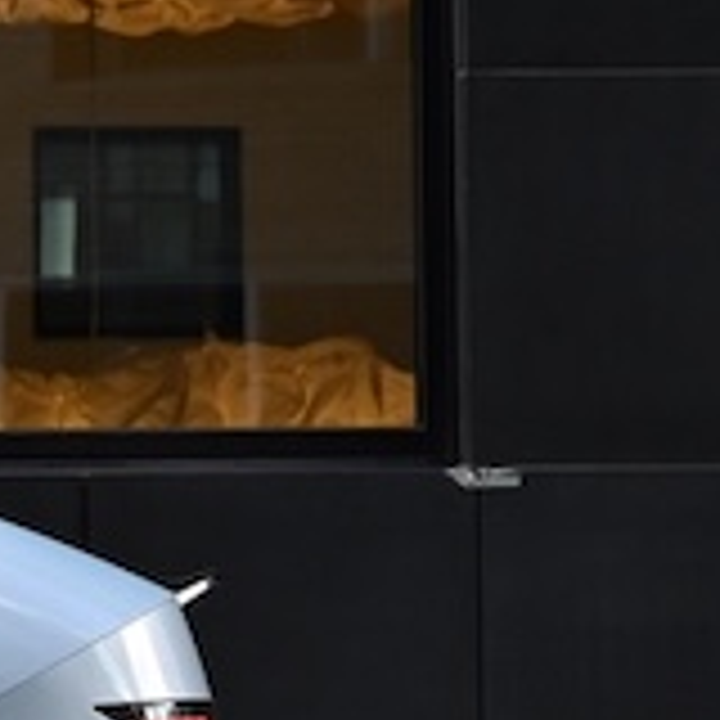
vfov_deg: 4.7
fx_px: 8683
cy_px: 346
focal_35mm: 369
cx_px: -954
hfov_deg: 4.6
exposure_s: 1/200
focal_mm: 58
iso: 640
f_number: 3.5
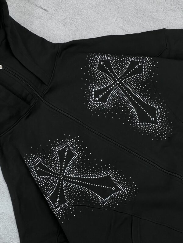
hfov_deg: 19.1
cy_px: 122
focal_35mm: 77
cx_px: 92
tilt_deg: -71.7
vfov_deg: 25.3
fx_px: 543
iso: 500
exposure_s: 1/50
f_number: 2.8
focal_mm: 9
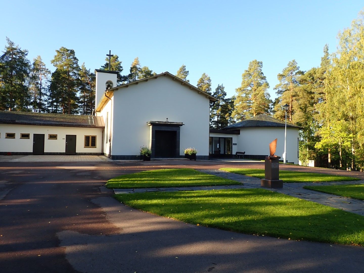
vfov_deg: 54.9
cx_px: 182
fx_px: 263
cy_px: 136
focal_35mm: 25
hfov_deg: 69.4
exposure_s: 1/320
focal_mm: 4.5
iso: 100
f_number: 2.8
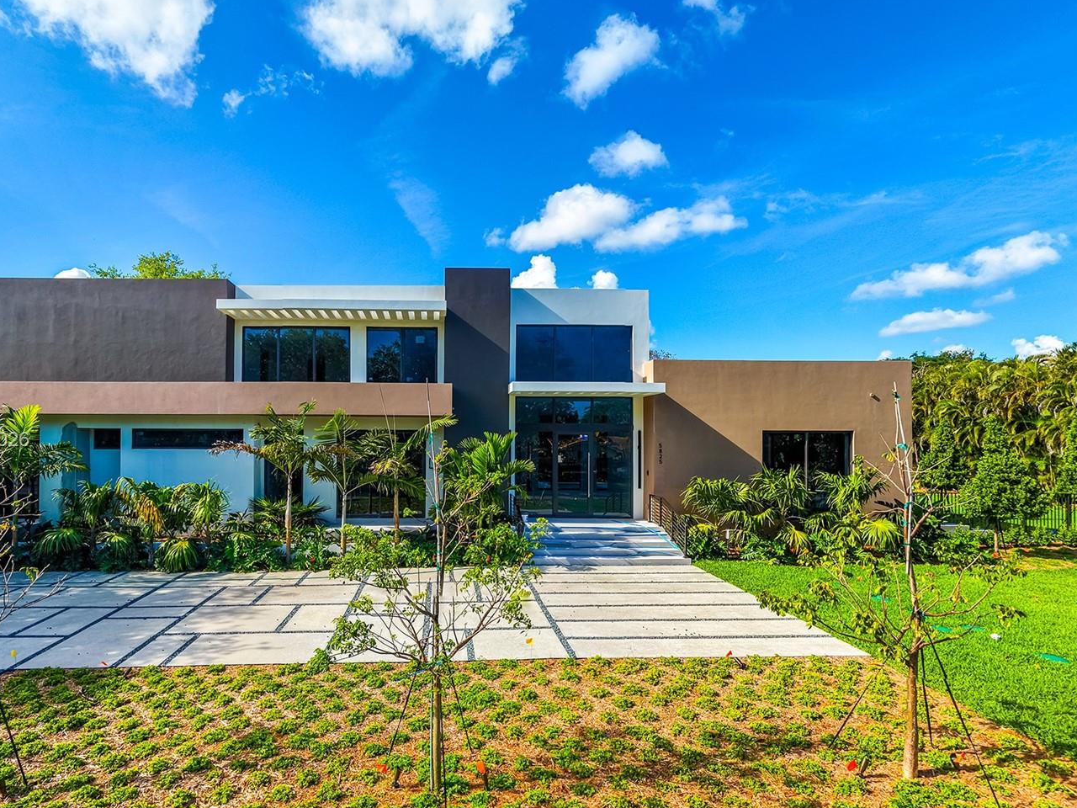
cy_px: 441
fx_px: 933
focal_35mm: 30
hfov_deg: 59.6
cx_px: 441
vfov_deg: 46.7
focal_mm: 8.67
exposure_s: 1/2500
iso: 100
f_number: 1.8
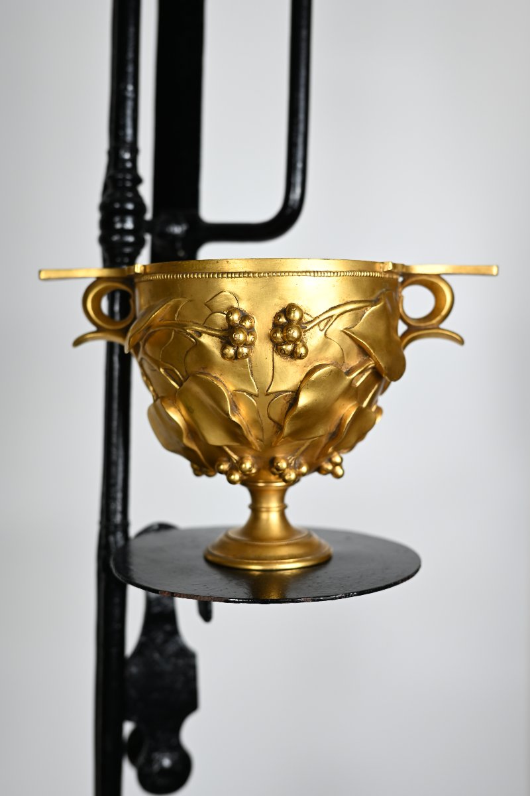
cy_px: 398
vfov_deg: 48.5
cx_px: 265
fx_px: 883
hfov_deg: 33.4
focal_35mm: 40
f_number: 4
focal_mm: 40
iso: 560
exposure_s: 1/125
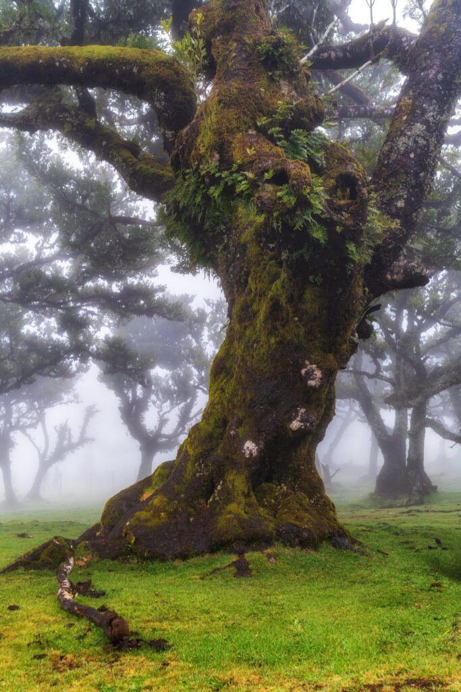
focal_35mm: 34
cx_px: 230
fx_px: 653
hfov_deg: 38.9
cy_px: 346
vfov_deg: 55.8
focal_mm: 34
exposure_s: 1/40
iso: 100
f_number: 8
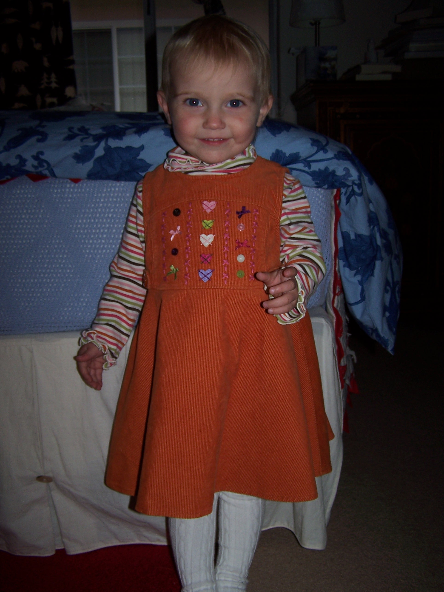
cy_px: 296
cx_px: 222
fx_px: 650
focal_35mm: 38
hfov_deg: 37.7
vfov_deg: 49.0
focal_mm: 6.3
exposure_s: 1/60
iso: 80
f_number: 2.8
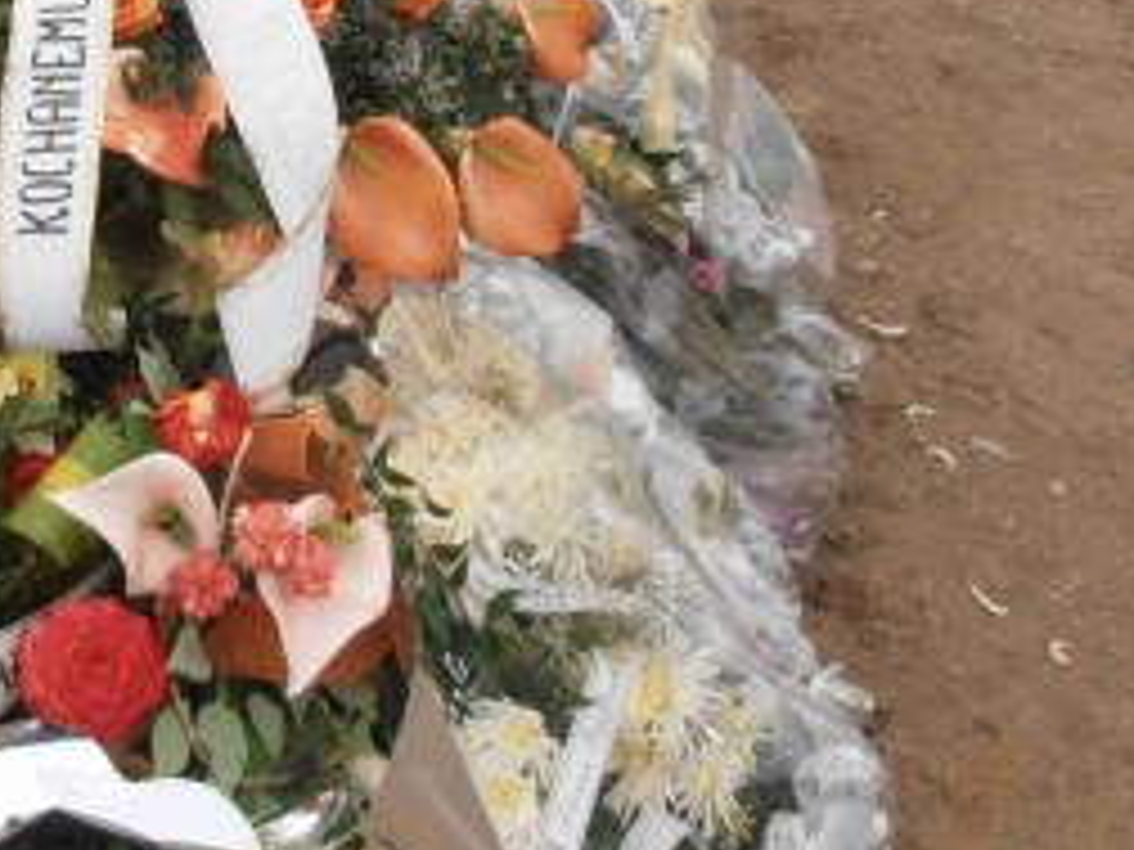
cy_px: 4
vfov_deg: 23.1
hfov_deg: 30.3
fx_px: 1998
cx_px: 108
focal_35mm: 61
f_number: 3
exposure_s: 1/640
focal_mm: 4.2
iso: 80
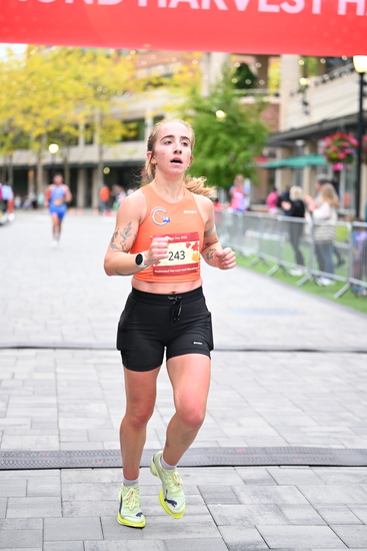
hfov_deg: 19.5
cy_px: 276
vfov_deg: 28.8
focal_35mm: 70
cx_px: 184
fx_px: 1070
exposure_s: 1/800
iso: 1600
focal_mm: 70
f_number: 2.8
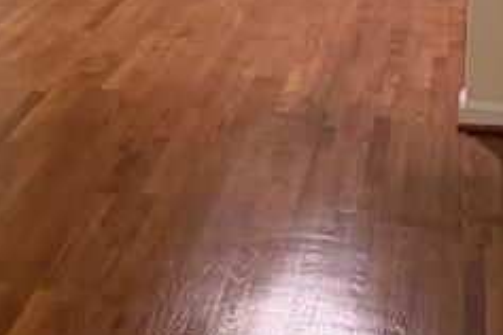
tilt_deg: -9.3
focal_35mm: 108
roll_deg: +0.3
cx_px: 85
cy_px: -112
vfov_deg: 12.3
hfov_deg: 18.7
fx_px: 1509
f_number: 1.78
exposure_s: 1/60
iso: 500
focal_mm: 6.76
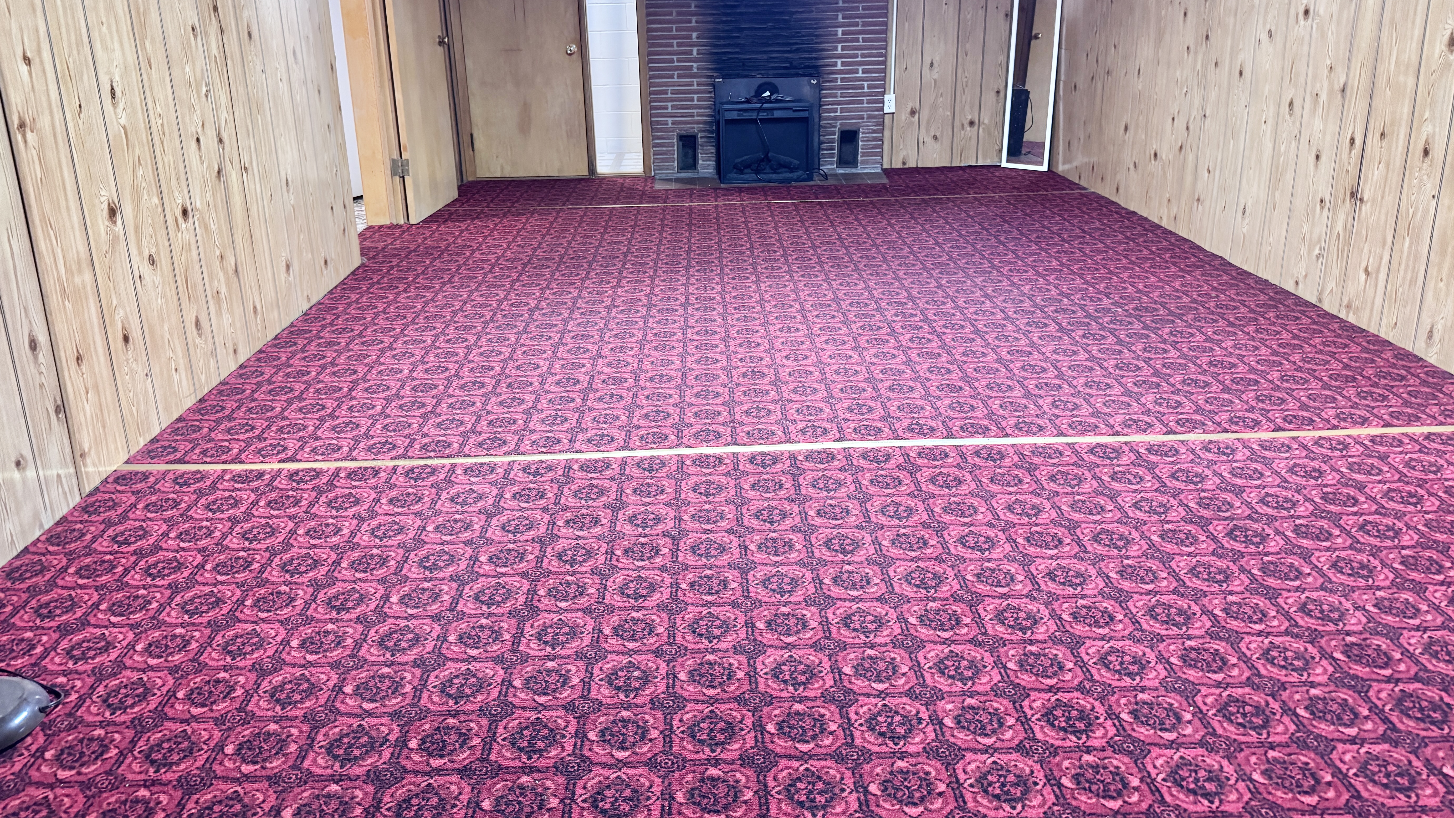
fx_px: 1041
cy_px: 291
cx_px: 718
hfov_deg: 69.9
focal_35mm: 27
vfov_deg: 42.5
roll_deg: +1.7
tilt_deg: -16.5
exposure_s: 1/40
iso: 800
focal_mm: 6.76
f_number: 1.78
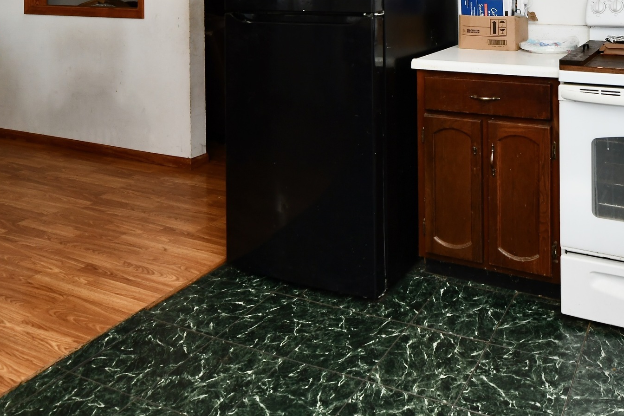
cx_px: 464
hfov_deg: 56.0
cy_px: -19
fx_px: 555
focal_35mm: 32
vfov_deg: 36.2
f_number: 6.3
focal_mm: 14
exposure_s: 1/60
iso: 640
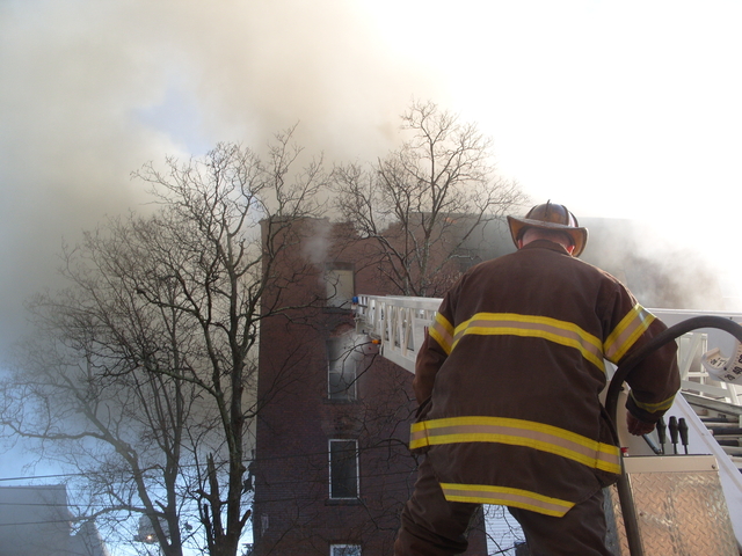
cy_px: 278
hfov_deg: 52.6
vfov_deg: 40.7
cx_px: 371
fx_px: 750
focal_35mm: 35
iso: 80
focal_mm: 7.8
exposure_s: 1/180
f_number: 4.4
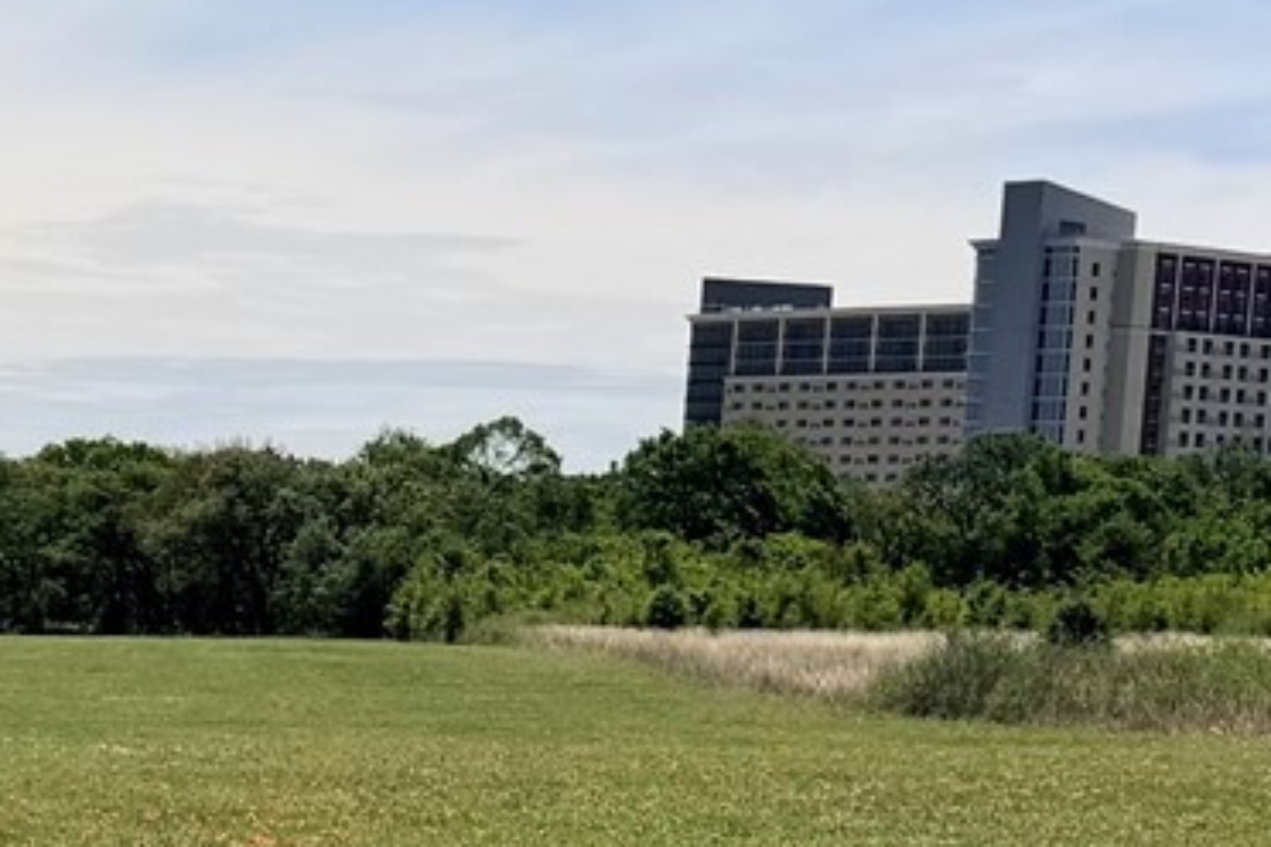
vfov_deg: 10.3
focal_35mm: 129
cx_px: -523
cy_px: 1212
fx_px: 4554
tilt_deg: -8.1
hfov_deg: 15.0
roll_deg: -0.8
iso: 80
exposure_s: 1/9091
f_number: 1.78
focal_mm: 6.76
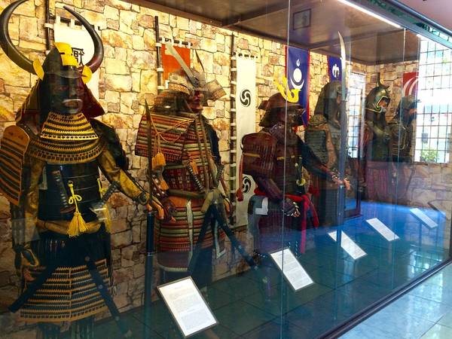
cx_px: 226
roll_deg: -1.0
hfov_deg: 61.7
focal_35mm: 29
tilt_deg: -4.8
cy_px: 170
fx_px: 379
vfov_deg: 48.2
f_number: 2.2
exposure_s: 1/33
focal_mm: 4.15
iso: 160
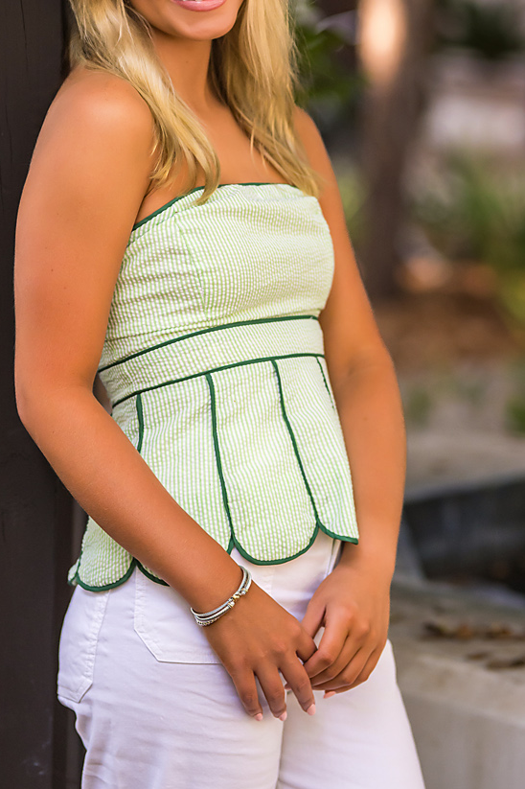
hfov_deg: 8.8
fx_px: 3393
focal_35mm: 155
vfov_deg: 13.2
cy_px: 151
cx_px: 189
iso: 800
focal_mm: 85
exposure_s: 1/1600
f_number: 2
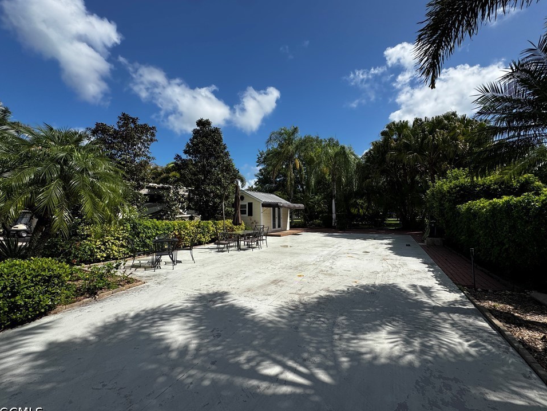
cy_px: 202
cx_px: 282
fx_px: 237
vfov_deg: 81.7
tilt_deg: +2.9
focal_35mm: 15
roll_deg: +0.3
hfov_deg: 98.1
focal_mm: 2.22
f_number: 2.2
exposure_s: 1/2584
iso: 50
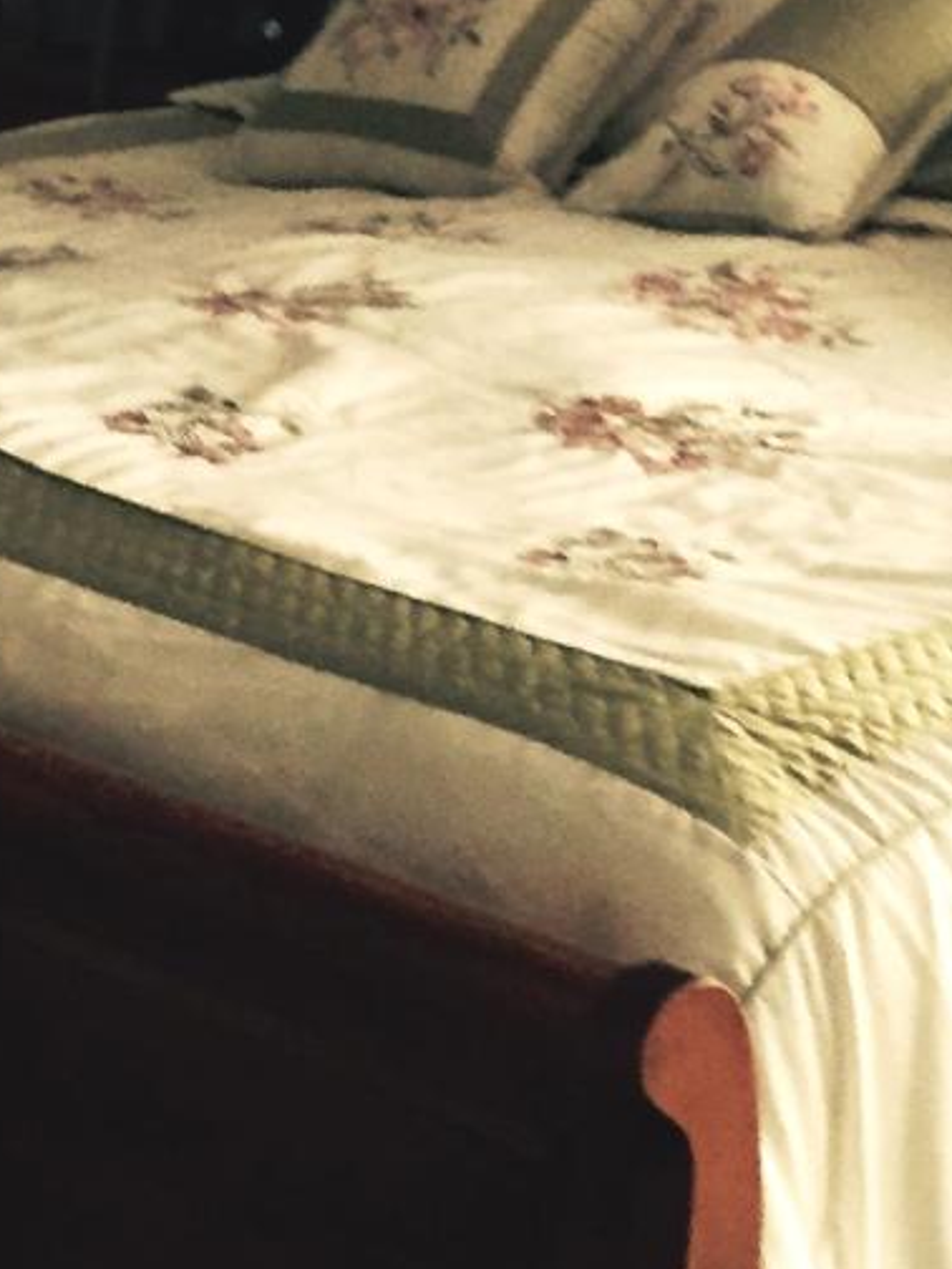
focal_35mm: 115
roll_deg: +0.1
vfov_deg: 16.9
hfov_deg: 12.9
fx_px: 4217
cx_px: 280
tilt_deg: -9.8
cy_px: 93
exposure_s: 1/30
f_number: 2.2
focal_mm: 4.15
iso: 200
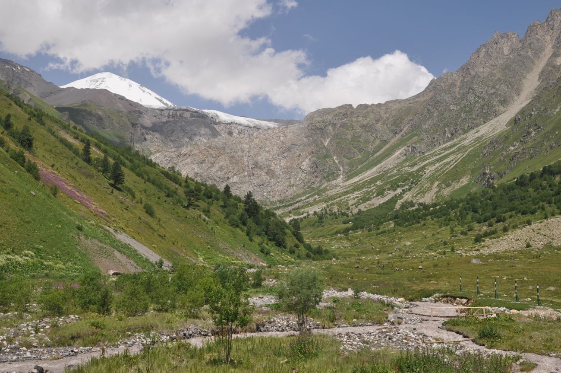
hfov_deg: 46.5
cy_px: 186
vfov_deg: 31.8
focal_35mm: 42
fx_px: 654
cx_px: 280
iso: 200
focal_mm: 28
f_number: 8
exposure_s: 1/500
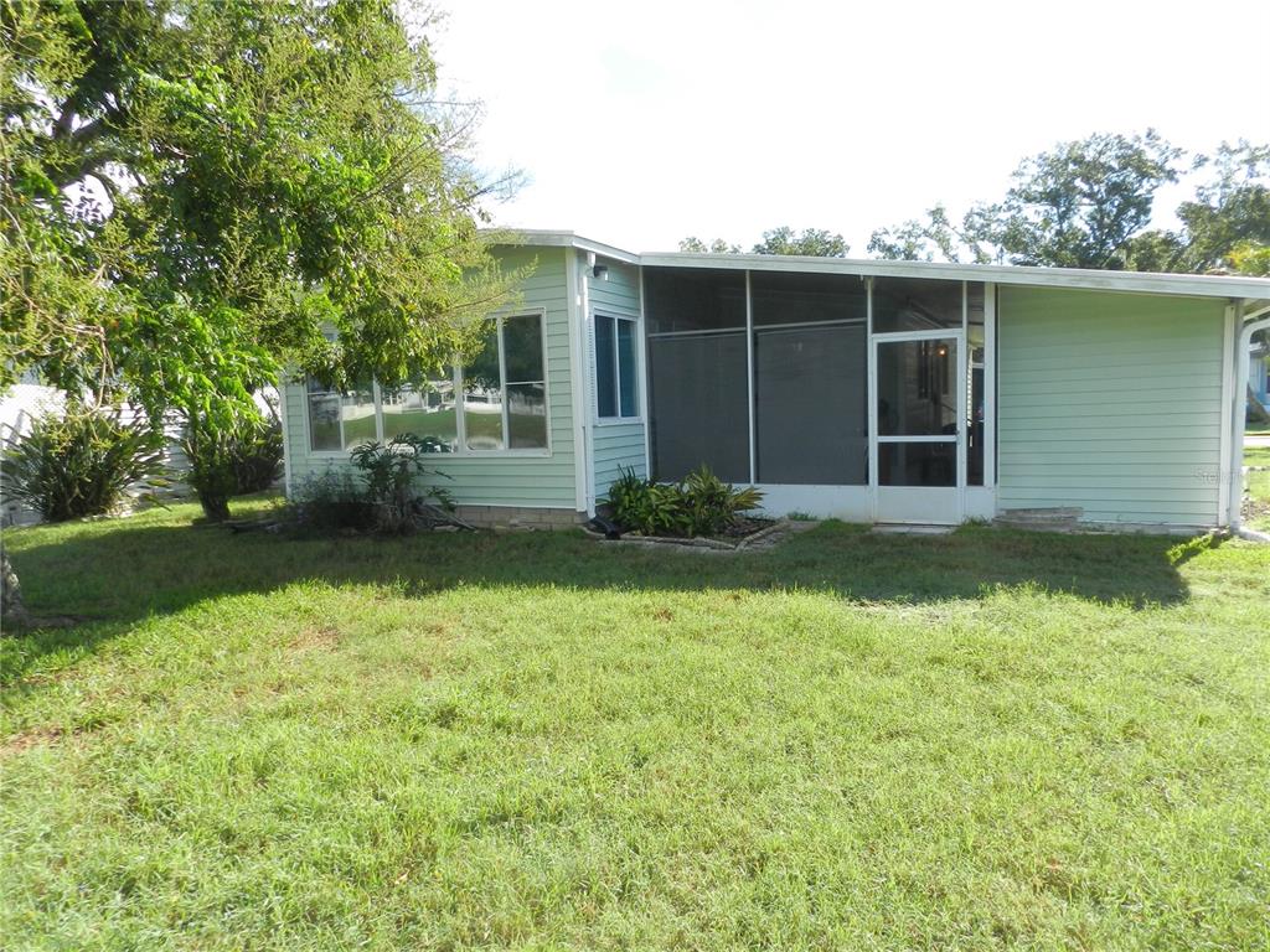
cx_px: 635
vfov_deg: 58.9
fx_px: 844
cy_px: 476
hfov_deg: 73.9
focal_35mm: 23
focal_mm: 4
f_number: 3.4
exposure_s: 1/500
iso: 160
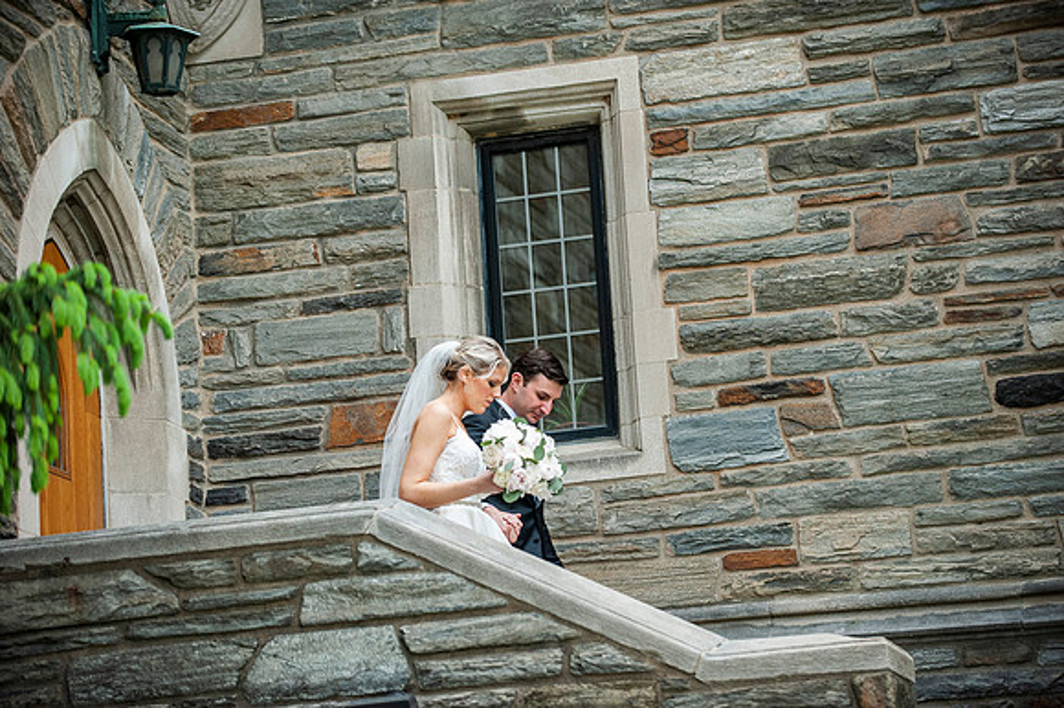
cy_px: 354
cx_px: 532
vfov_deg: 11.8
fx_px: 3426
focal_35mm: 116
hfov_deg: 17.7
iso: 1600
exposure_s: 1/4000
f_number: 2.8
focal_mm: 116
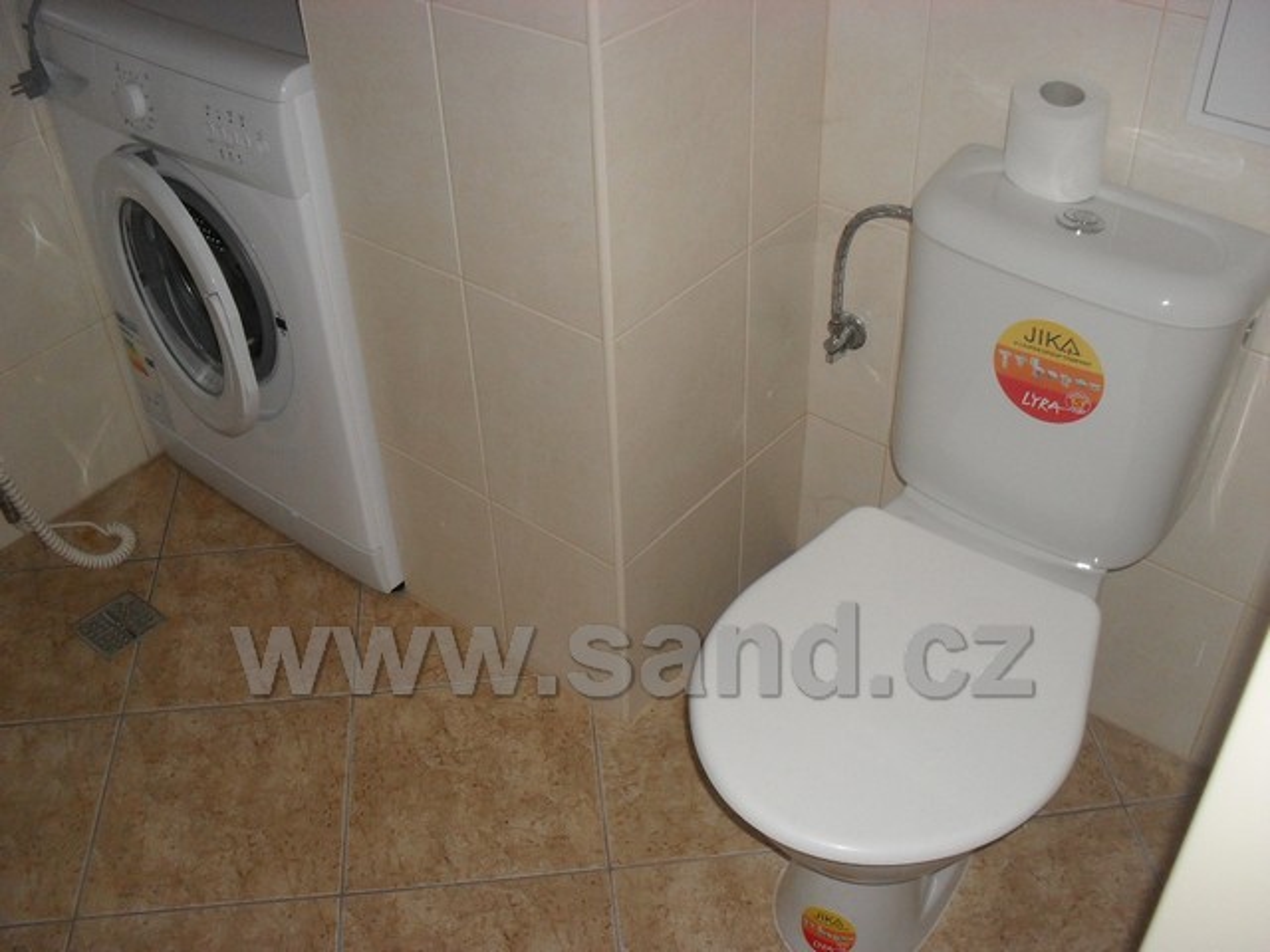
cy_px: 476
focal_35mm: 35
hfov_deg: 52.6
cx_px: 635
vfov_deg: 40.7
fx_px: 1284
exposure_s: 1/45
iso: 200
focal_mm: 6.3
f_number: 3.2
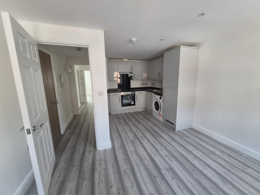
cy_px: 98
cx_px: 130
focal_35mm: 13
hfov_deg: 106.2
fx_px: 98
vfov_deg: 89.9
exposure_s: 1/100
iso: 250
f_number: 2.2
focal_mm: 1.74
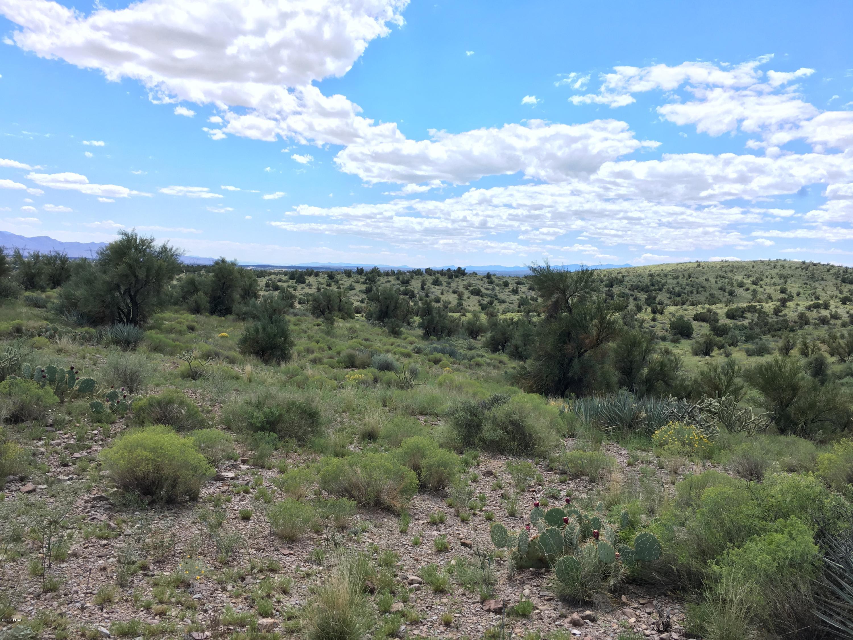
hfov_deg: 61.7
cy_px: 320
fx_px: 715
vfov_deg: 48.2
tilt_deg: -4.3
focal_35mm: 29
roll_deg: -2.5
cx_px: 426
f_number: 2.2
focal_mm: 4.15
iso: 25
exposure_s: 1/905
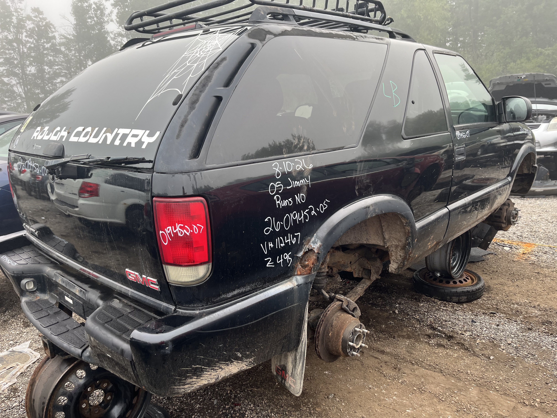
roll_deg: +3.4
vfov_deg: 53.1
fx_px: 418
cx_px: 278
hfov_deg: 67.3
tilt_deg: -12.4
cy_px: 209
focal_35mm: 26
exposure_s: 1/280
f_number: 1.6
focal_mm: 5.1
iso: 40
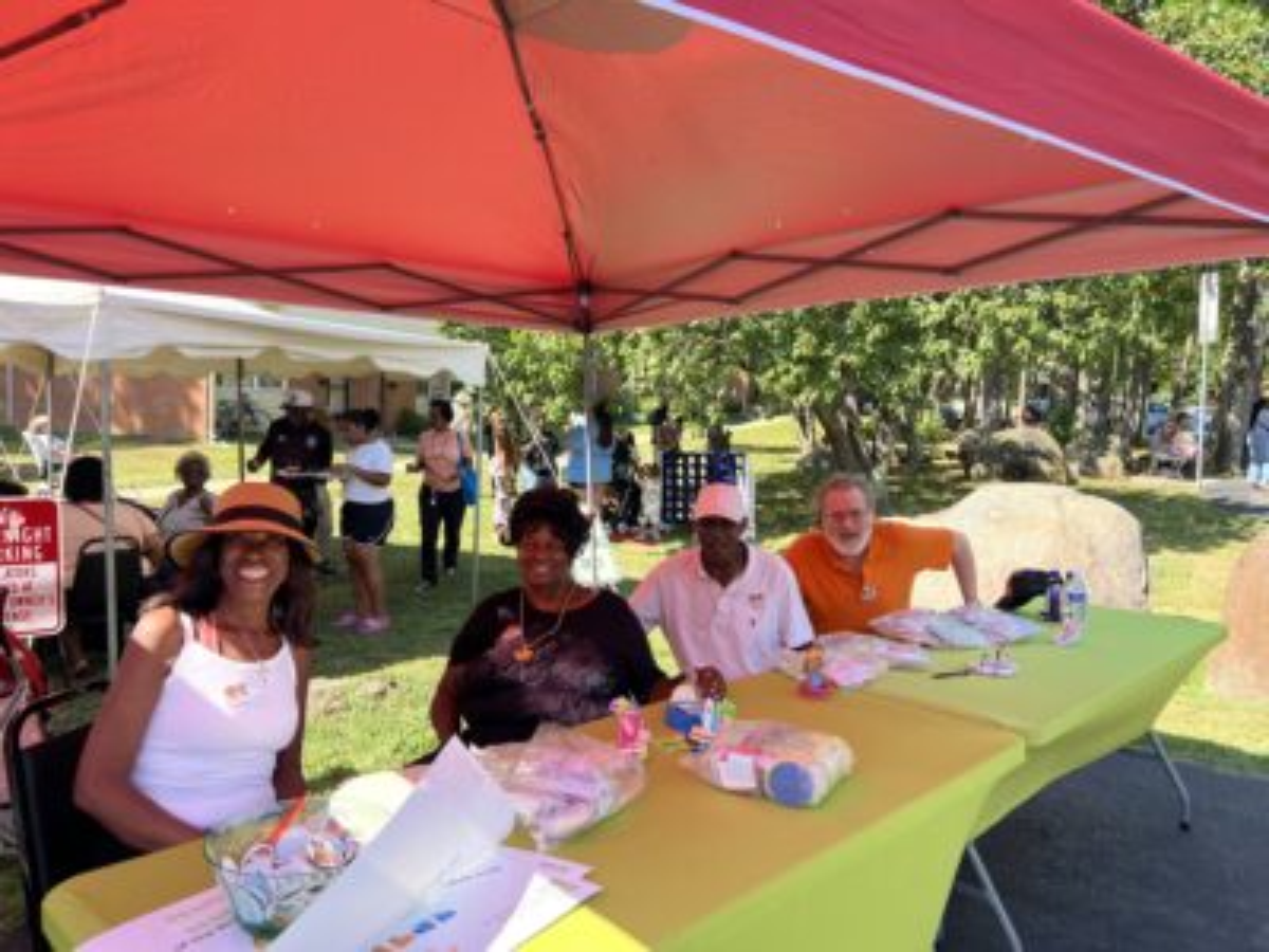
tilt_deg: -4.2
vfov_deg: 53.1
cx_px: 634
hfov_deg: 67.3
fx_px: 953
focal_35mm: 26
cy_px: 476
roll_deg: -2.5
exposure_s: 1/880
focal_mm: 5.7
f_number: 1.5
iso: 50
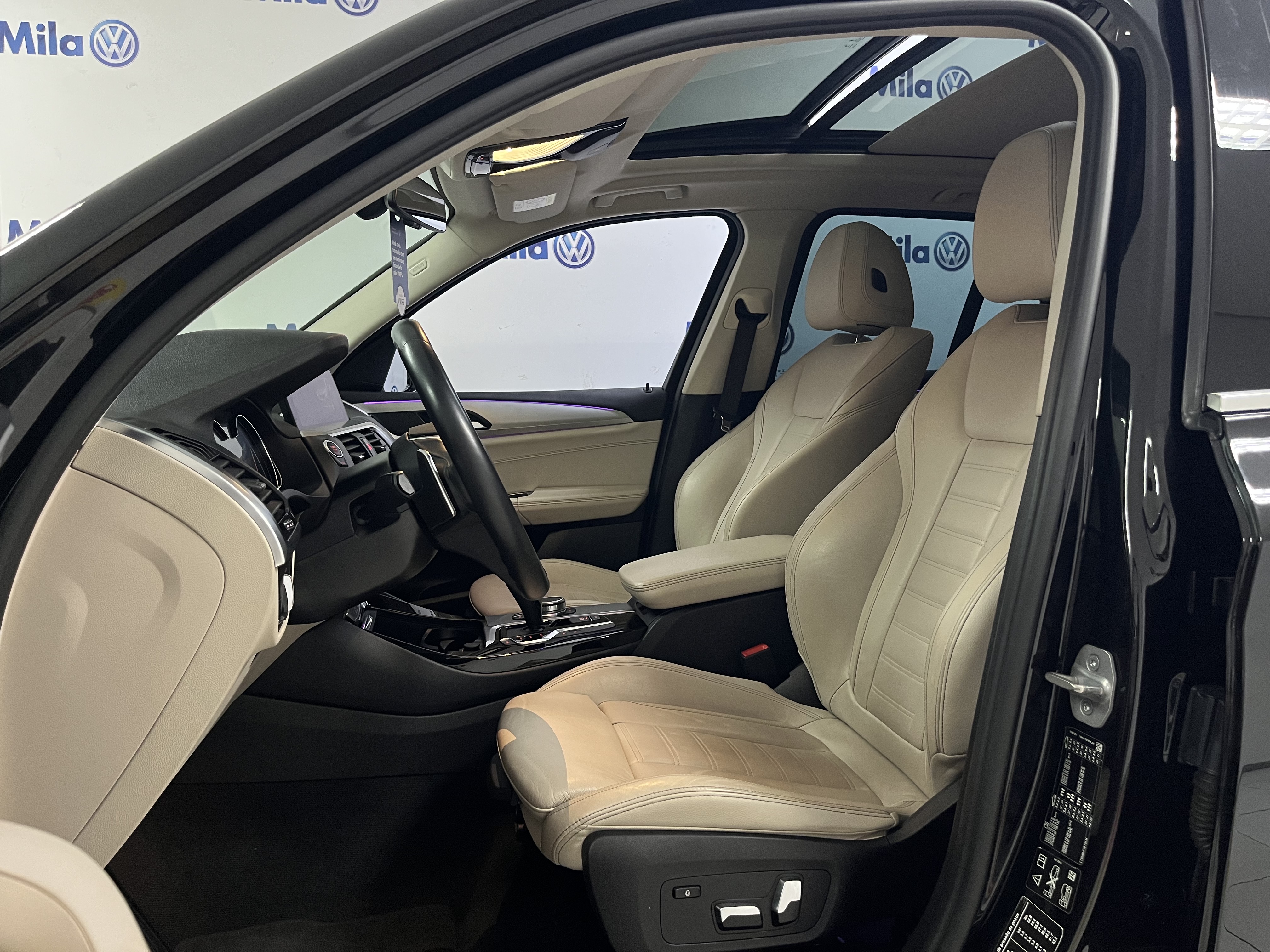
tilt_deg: -5.4
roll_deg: +1.0
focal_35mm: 26
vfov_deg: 53.1
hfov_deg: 67.3
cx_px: 635
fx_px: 954
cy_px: 476
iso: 400
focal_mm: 5.1
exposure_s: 1/40
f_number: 1.6
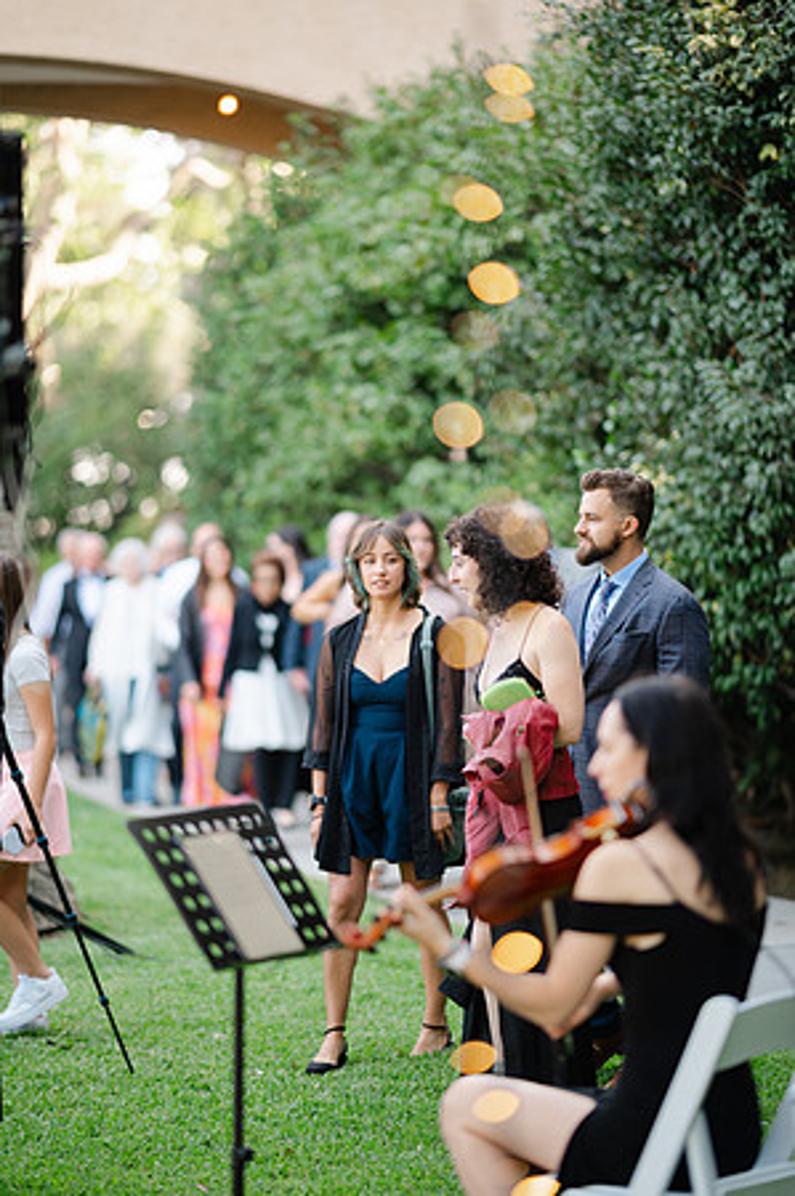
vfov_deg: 19.5
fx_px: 3486
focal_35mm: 105
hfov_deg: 13.0
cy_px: 598
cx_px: 398
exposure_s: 1/800
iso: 160
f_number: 1.4
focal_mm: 105
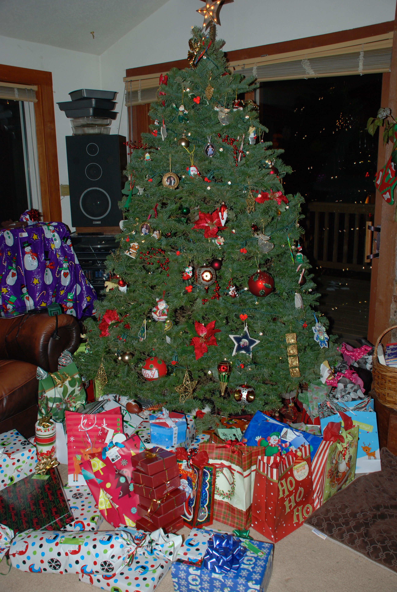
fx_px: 544
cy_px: 296
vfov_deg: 57.2
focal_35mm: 33
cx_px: 198
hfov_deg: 40.1
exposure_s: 1/60
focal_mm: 22
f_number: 3.8
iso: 200
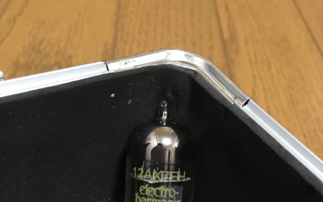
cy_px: 205
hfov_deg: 47.2
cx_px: 158
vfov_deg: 28.5
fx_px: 370
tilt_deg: -49.5
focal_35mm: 42
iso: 400
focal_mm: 4.15
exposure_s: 1/15
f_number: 2.2
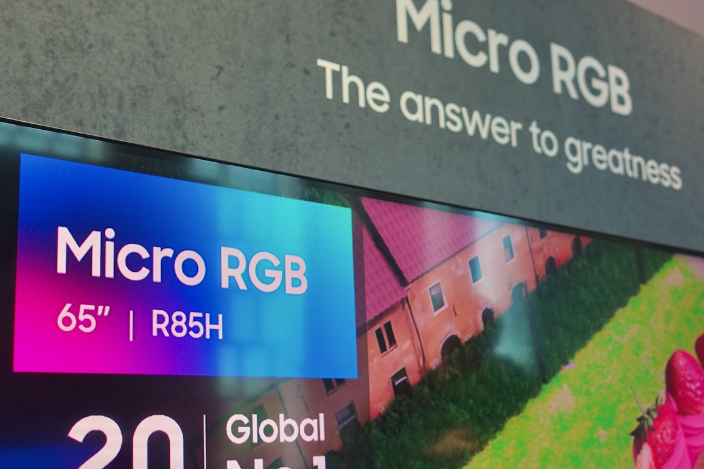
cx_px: 323
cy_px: 267
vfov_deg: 28.6
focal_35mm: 47
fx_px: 919
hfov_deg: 41.9
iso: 200
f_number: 2.8
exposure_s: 1/60
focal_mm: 13.34
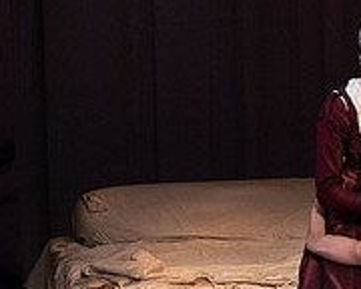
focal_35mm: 1119
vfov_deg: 1.4
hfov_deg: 1.7
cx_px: 259
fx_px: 11956
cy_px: 210
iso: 6400
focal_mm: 370
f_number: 5.6
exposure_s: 1/320
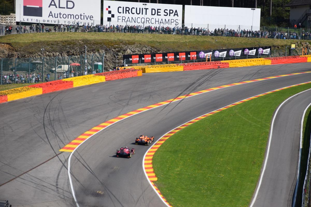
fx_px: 1361
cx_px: 156
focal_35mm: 158
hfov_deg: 13.0
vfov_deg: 8.7
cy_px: 104
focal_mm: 105
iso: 400
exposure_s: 1/1600
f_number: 7.1
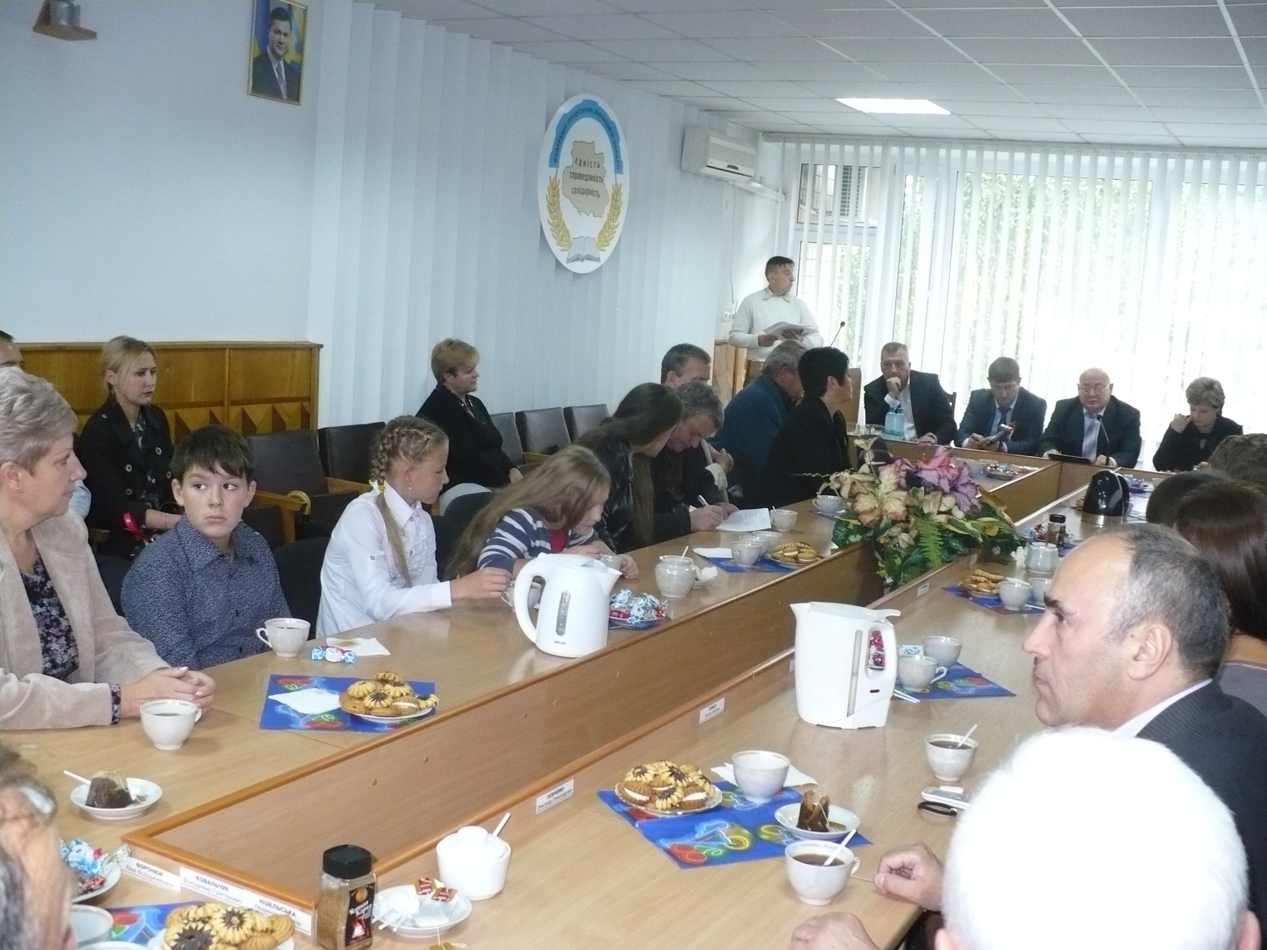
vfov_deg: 38.7
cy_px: 475
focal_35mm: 37
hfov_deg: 50.1
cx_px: 634
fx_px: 1354
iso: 320
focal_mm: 6.1
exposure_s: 1/30
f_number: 2.8
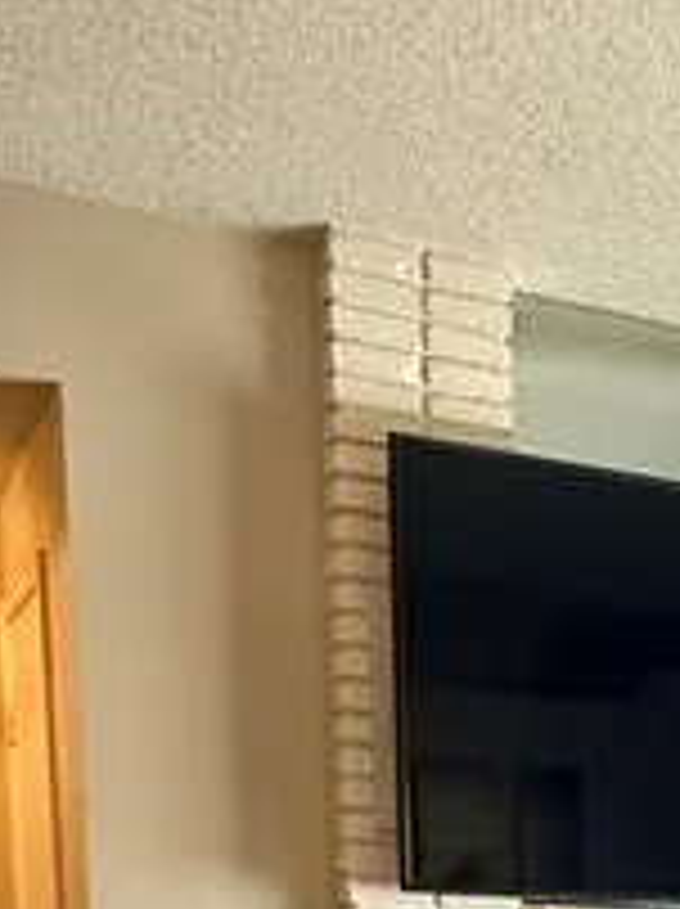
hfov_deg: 19.0
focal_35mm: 71
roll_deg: -1.5
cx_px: 901
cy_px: 1323
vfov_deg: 22.9
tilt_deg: -10.5
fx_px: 1864
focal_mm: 2.22
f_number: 2.2
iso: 1000
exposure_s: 1/60
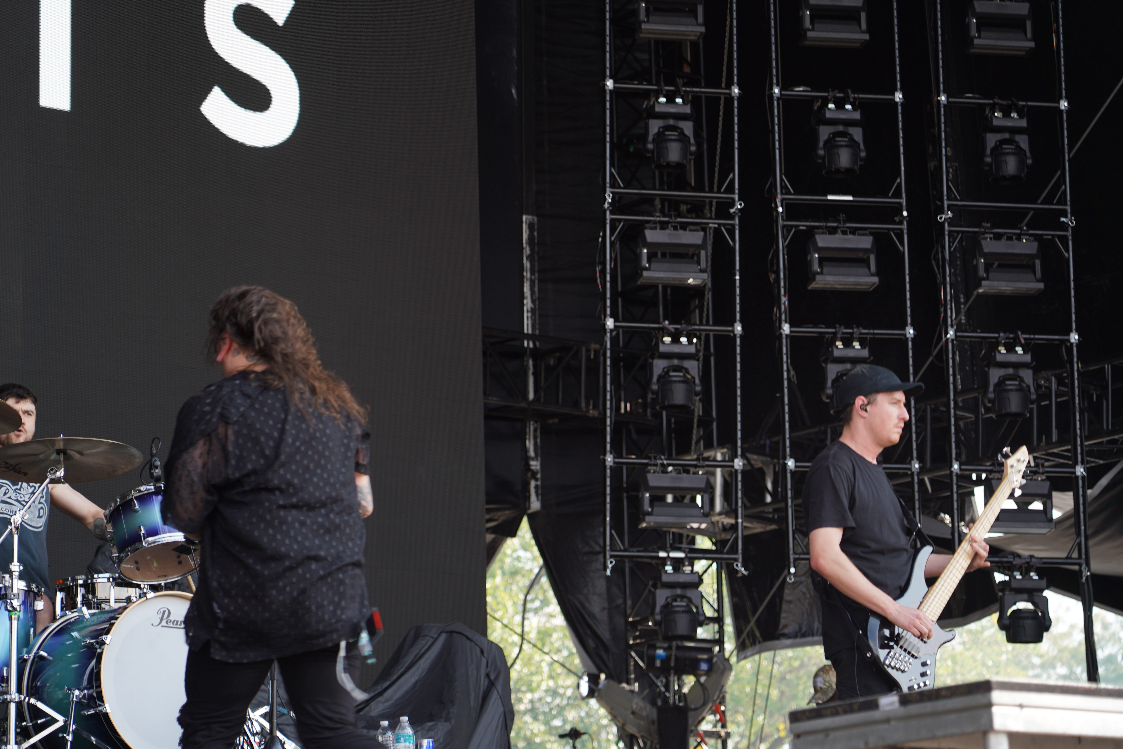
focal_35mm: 108
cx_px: 560
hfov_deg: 18.9
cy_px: 377
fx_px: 3369
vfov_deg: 12.7
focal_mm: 105
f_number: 4.5
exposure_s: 1/160
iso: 100
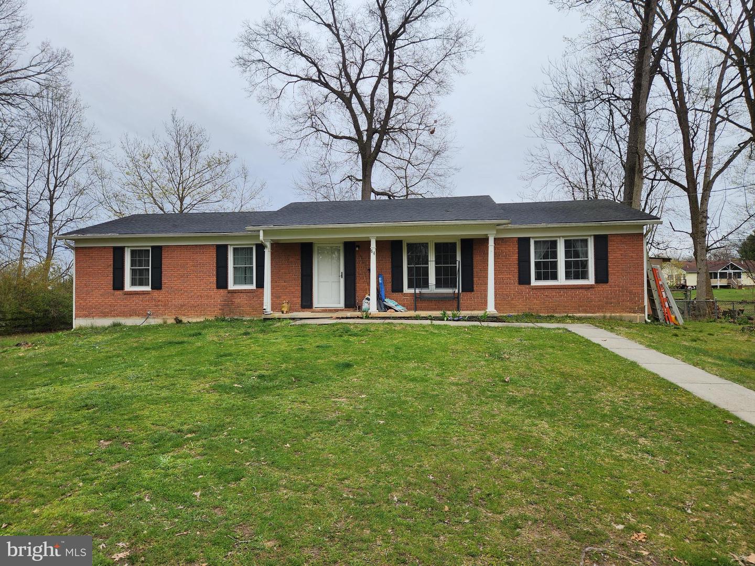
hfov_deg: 73.9
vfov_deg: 58.9
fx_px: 502
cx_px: 378
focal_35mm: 23
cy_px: 283
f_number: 1.8
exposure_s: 1/1073
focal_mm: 5.4
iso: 20
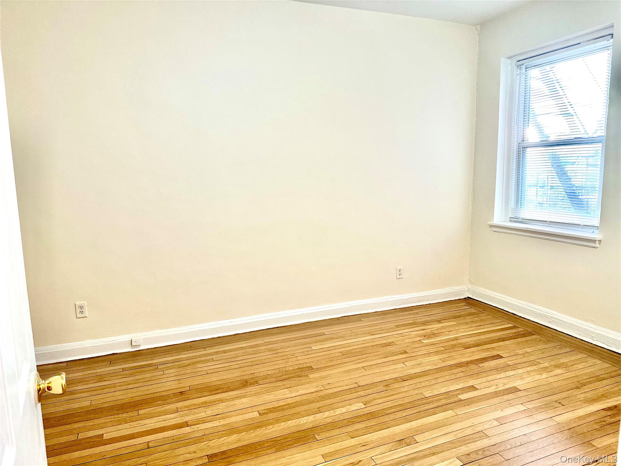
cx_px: 310
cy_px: 233
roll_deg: +1.4
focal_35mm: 24
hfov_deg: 71.6
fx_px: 431
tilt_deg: -7.7
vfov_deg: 56.8
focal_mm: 6.86
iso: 160
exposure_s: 1/60
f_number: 1.78
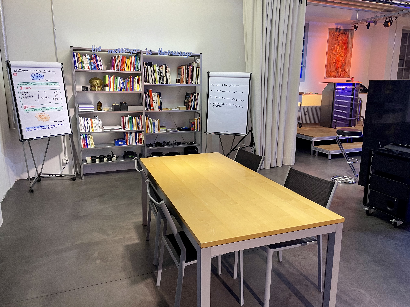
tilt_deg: -12.6
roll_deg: -0.3
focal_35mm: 26
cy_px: 154
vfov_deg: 53.1
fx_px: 308
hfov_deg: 67.3
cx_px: 205
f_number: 1.6
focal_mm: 4.2
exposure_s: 1/50
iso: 100
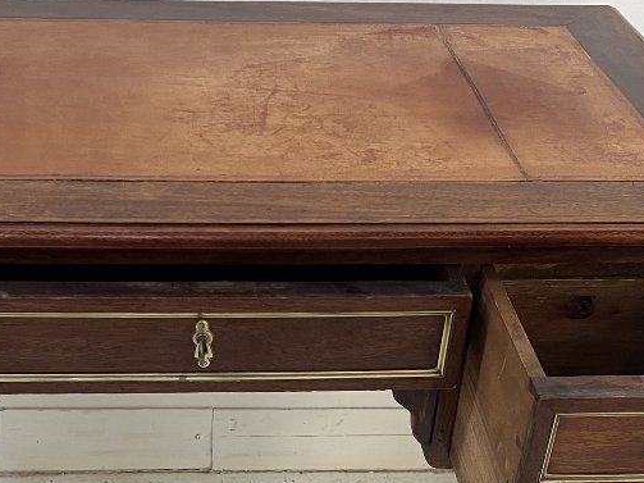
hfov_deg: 31.1
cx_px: 242
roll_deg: -0.8
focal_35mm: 62
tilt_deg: -38.1
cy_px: 447
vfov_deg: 23.0
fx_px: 1153
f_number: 1.5
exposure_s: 1/70
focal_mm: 5.7
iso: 125
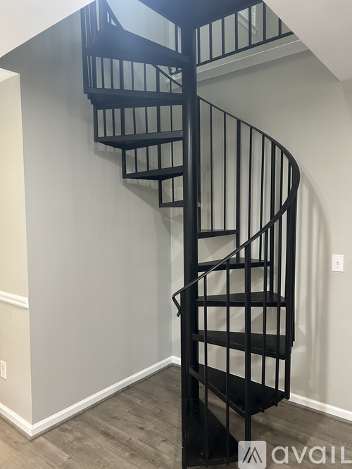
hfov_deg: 53.0
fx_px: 353
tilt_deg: -3.5
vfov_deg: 67.3
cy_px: 234
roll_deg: -0.3
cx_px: 176
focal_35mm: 26
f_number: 1.5
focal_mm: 5.7
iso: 250
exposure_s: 1/60
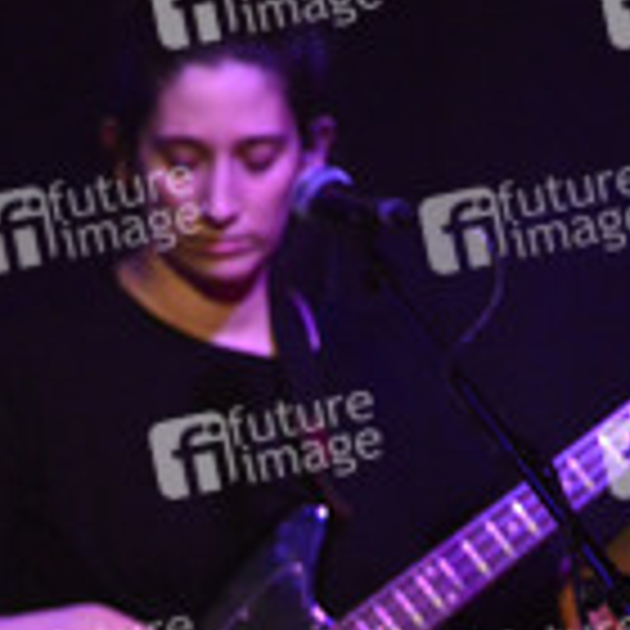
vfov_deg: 9.1
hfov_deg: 8.9
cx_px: -304
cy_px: 333
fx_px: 3953
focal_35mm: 192
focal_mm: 70
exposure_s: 1/320
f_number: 2.8
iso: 8063
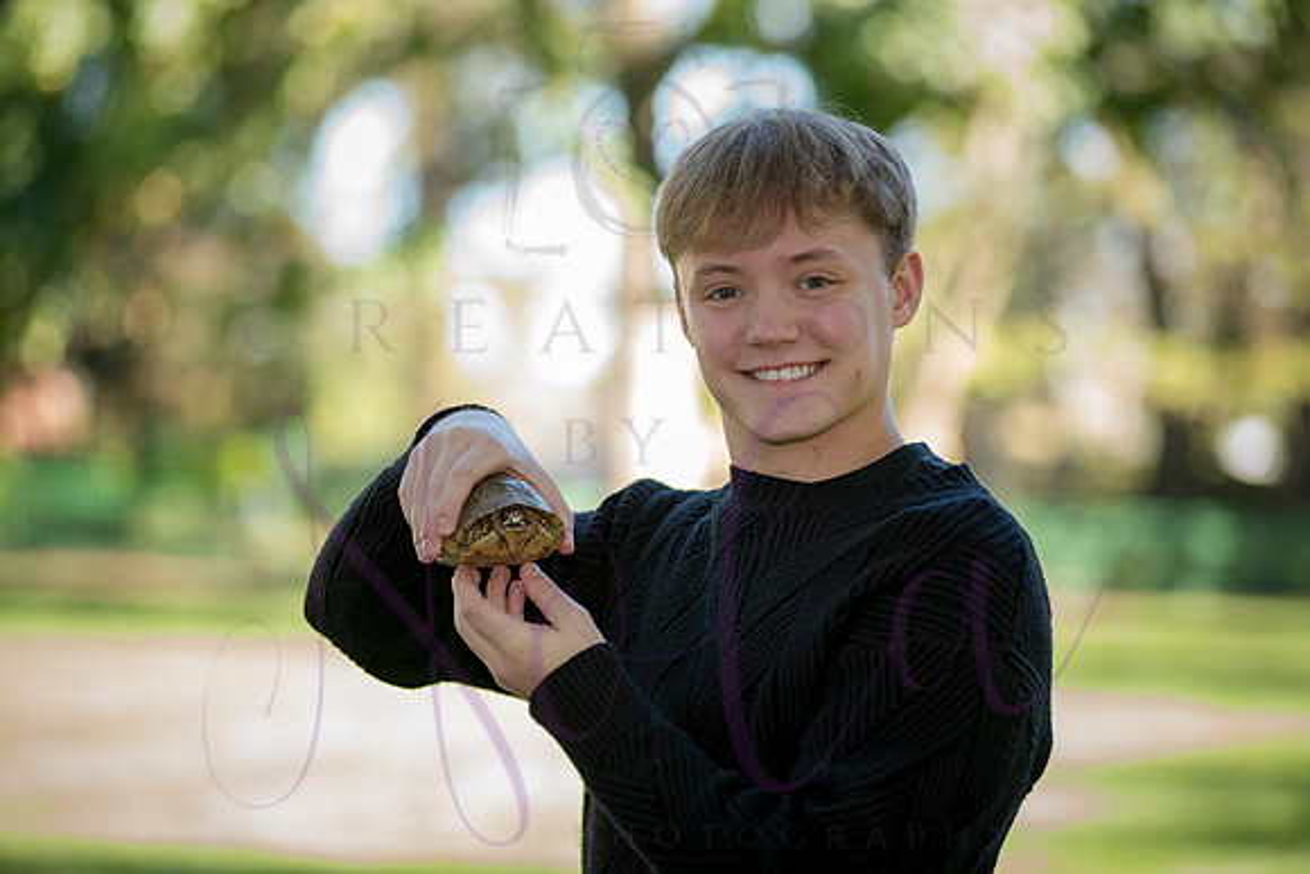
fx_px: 5277
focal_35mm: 145
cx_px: 655
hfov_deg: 14.2
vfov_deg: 9.5
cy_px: 437
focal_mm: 145
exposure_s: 1/320
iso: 800
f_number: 4
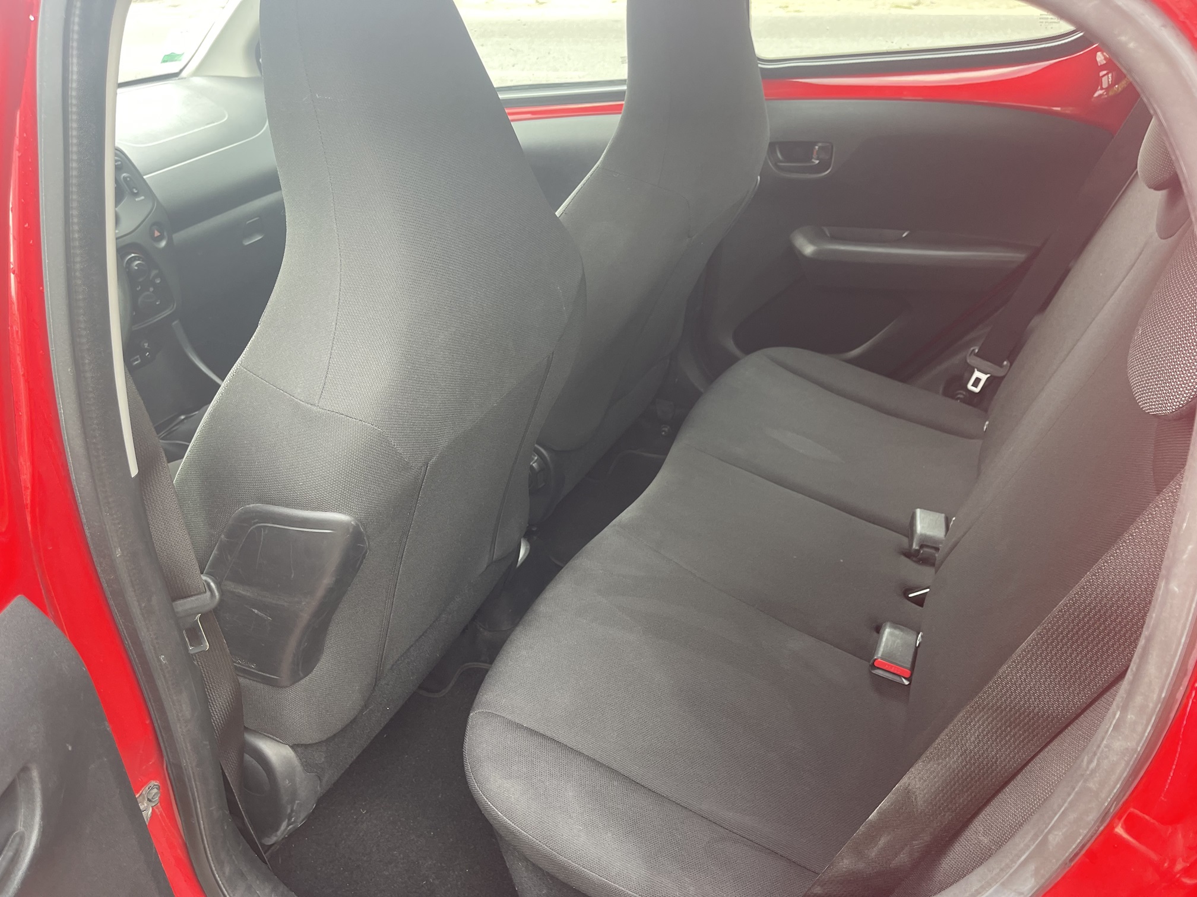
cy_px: 448
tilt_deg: -31.7
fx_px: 864
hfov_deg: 69.4
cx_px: 598
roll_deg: +5.6
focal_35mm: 25
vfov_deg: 54.9
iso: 100
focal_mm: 5.1
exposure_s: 1/121
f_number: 1.6
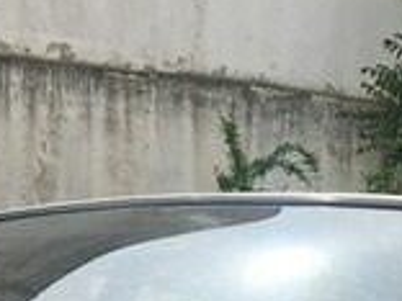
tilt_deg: -8.4
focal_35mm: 123
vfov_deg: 10.9
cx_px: 443
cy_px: 624
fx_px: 1428
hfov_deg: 15.6
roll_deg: -1.7
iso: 25
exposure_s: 1/1451
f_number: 2.2
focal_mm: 4.15
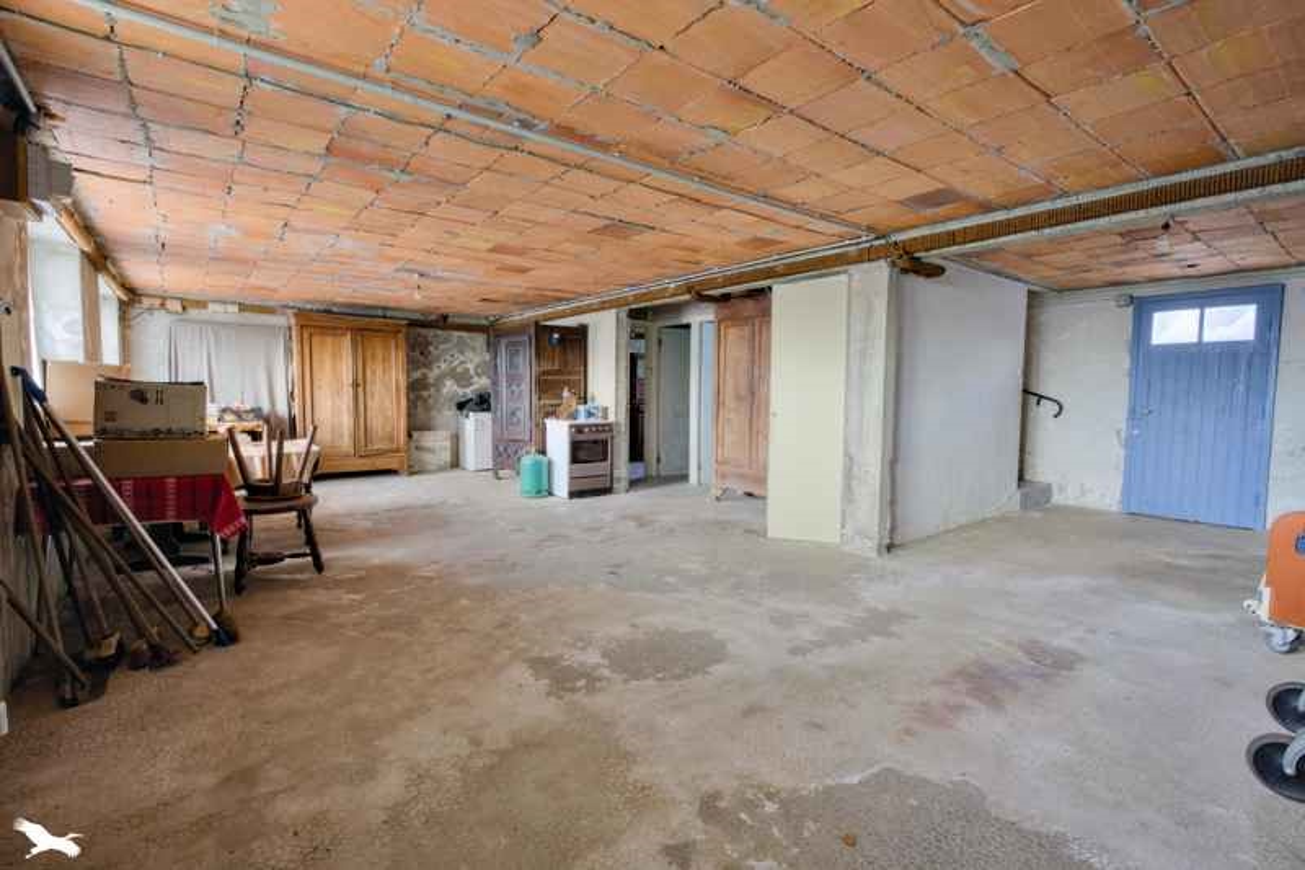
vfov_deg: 73.7
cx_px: 652
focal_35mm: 16
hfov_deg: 96.7
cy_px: 435
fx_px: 580
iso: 800
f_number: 8
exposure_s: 1/40
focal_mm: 16
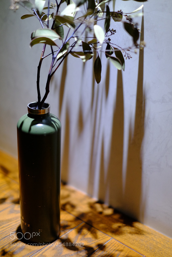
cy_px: 128
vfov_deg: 37.5
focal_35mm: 53
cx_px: 86
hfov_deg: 25.5
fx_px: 380
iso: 1600
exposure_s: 1/58
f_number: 1.4
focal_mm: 35
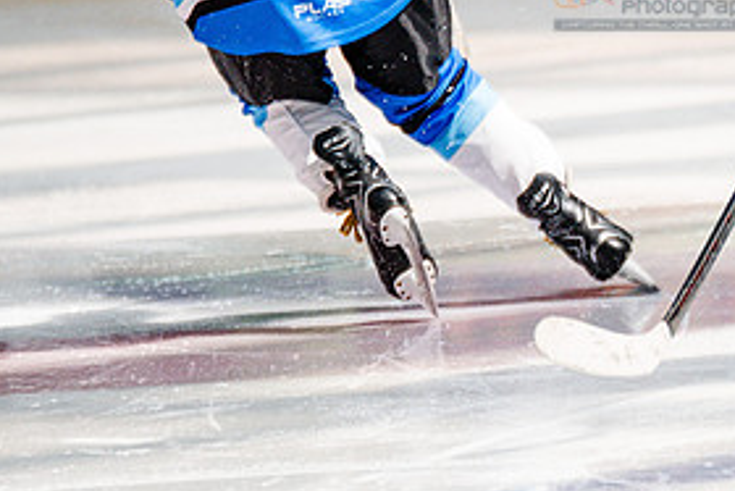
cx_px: 667
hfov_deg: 2.2
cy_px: 264
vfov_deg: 1.4
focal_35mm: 956
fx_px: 19528
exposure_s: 1/3200
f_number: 3.2
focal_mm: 300
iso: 1250
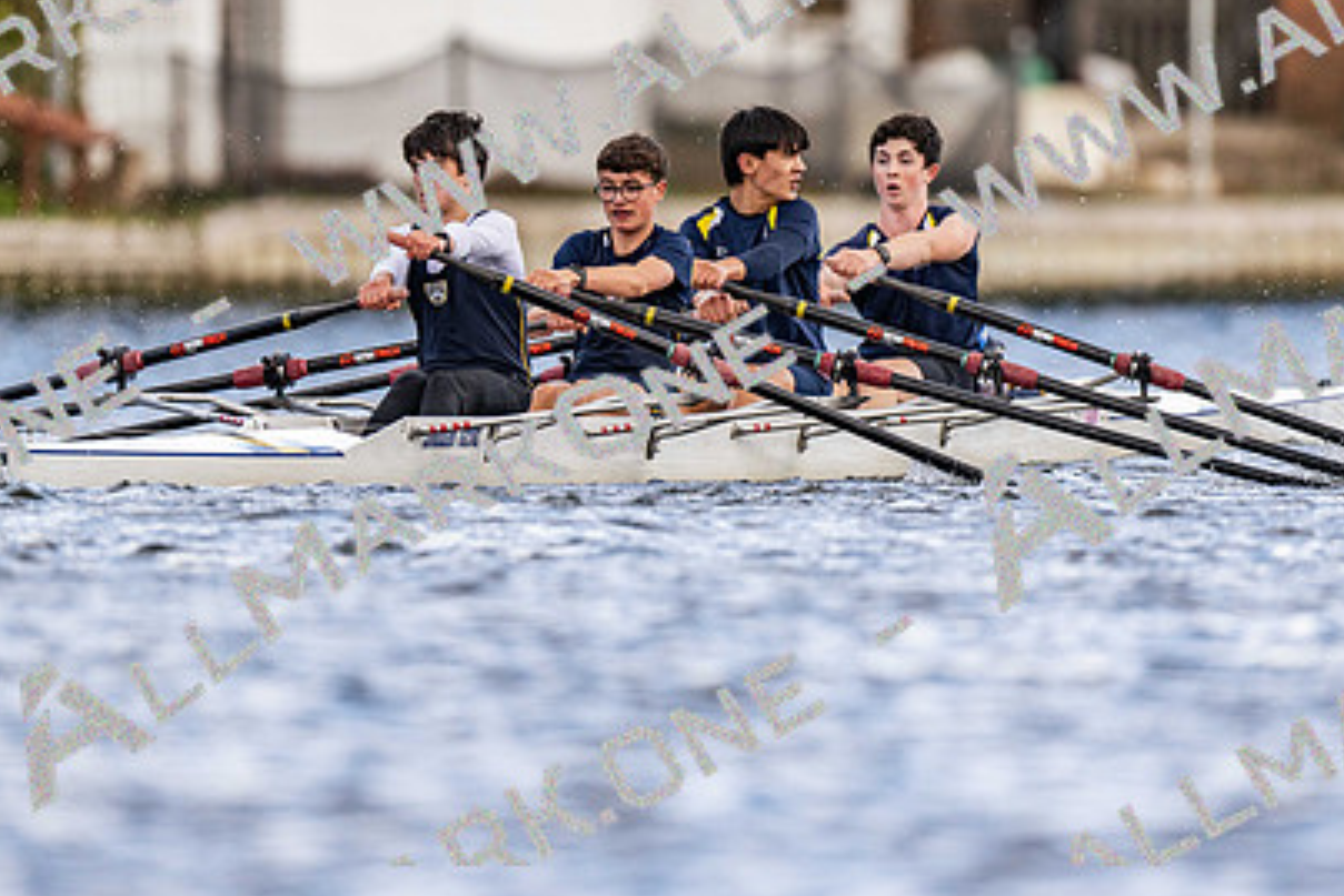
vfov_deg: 1.6
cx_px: 697
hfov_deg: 2.4
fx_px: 32303
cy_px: 295
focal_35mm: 865
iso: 560
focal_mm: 600
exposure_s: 1/2500
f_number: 4
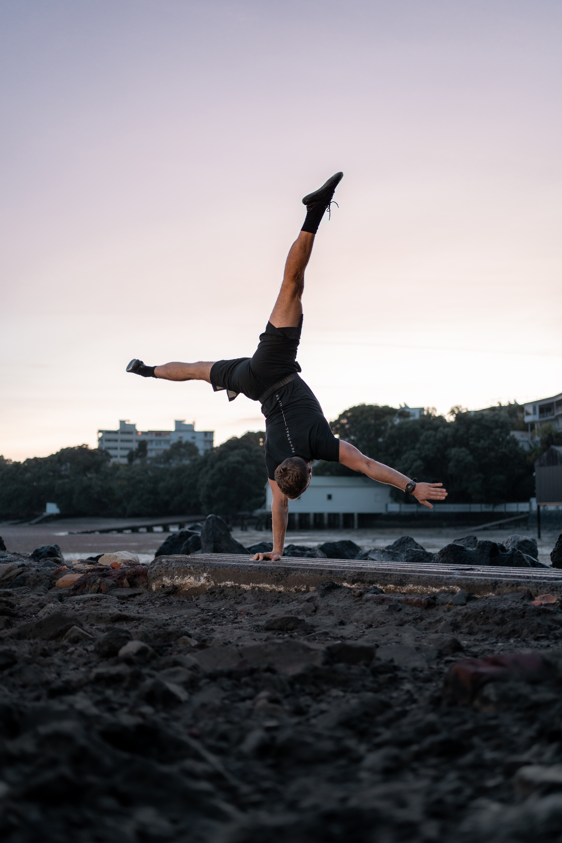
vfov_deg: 54.4
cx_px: 281
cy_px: 422
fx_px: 820
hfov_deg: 37.9
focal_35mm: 35
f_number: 1.8
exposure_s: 1/100
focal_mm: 35
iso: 250
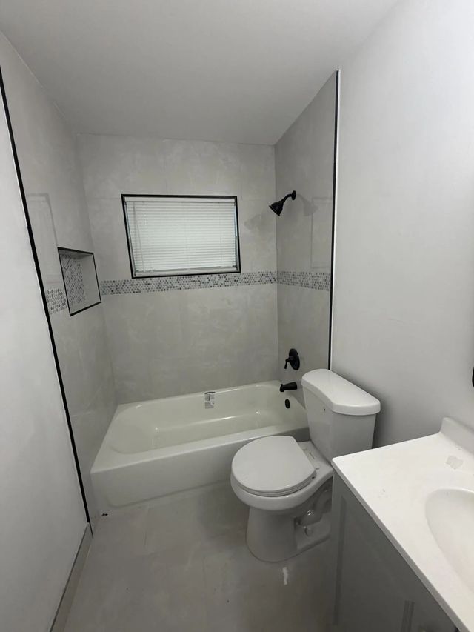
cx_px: 237
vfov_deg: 102.1
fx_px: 256
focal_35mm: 14
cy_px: 316
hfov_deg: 85.7
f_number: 2.2
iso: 200
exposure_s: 1/120
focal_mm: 2.22
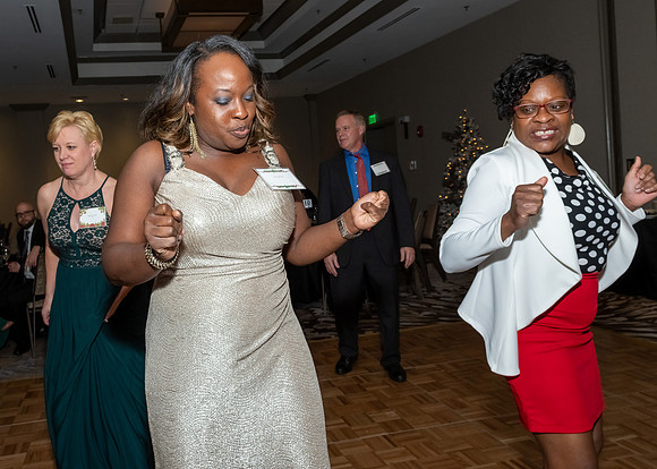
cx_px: 250
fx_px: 577
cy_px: 198
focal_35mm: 31
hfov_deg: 58.6
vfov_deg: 44.1
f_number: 6.3
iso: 500
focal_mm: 17
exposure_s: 1/250
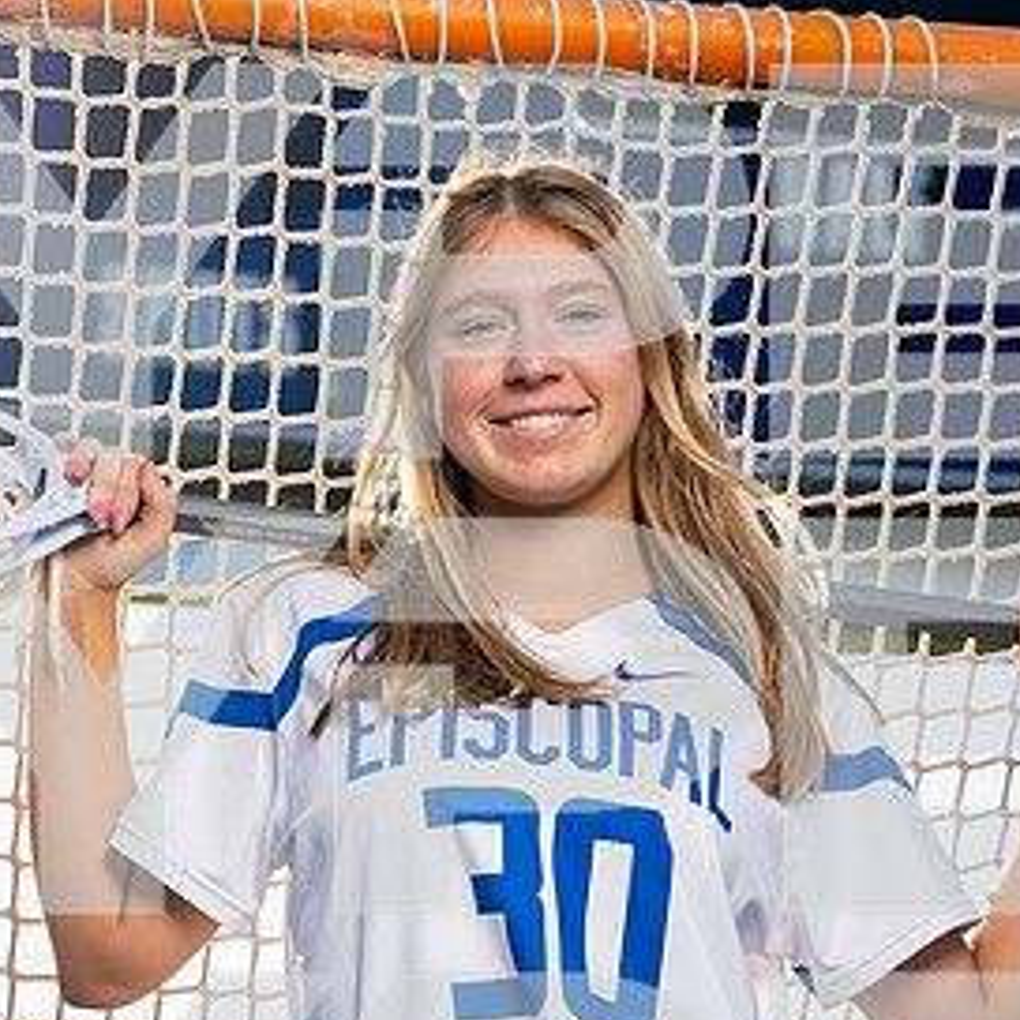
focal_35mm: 127
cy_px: 718
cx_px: 259
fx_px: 4234
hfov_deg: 13.7
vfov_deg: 13.7
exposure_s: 1/800
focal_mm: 70
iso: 100
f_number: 4
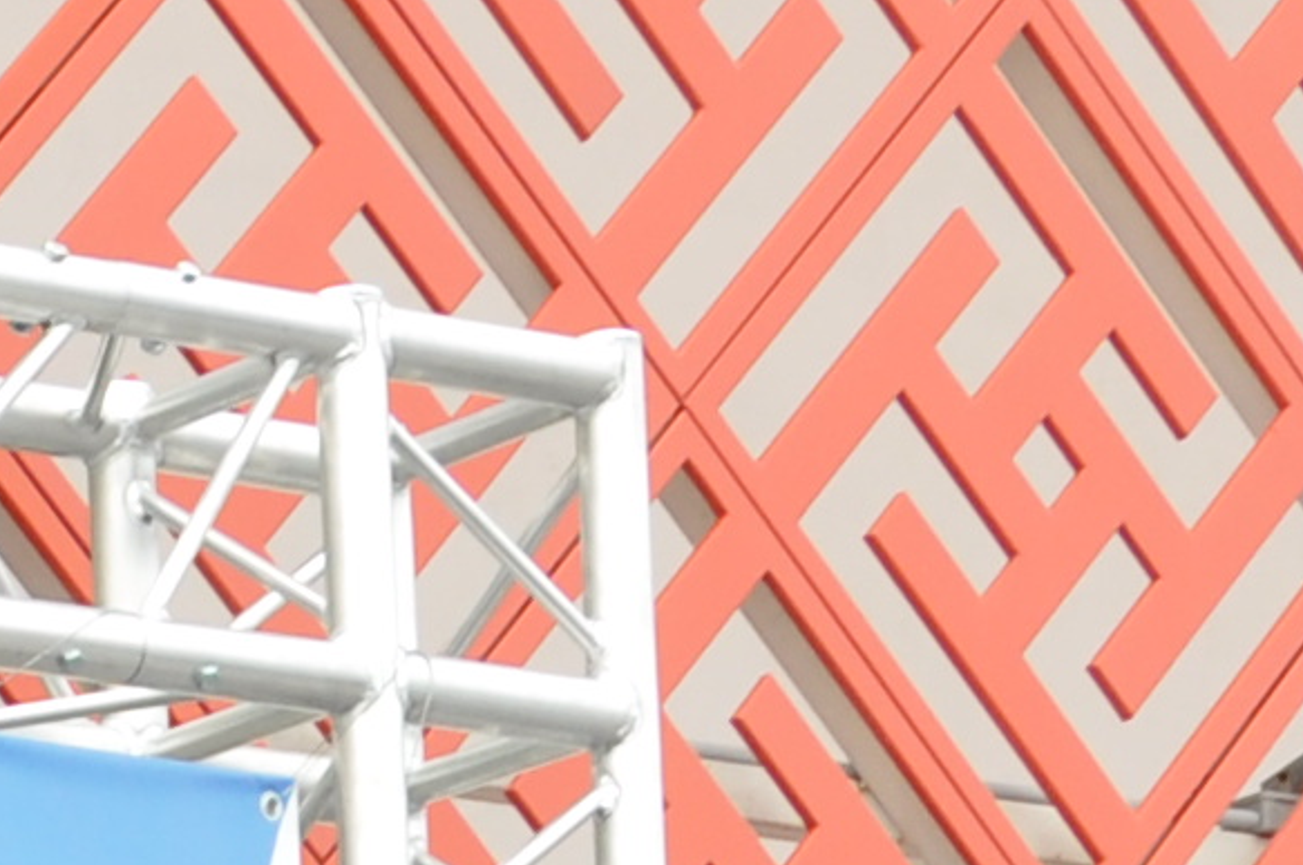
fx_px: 9578
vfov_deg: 4.8
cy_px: 2948
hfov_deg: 7.4
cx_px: -1408
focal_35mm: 265
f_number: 7.1
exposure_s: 1/200
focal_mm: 24
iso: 320
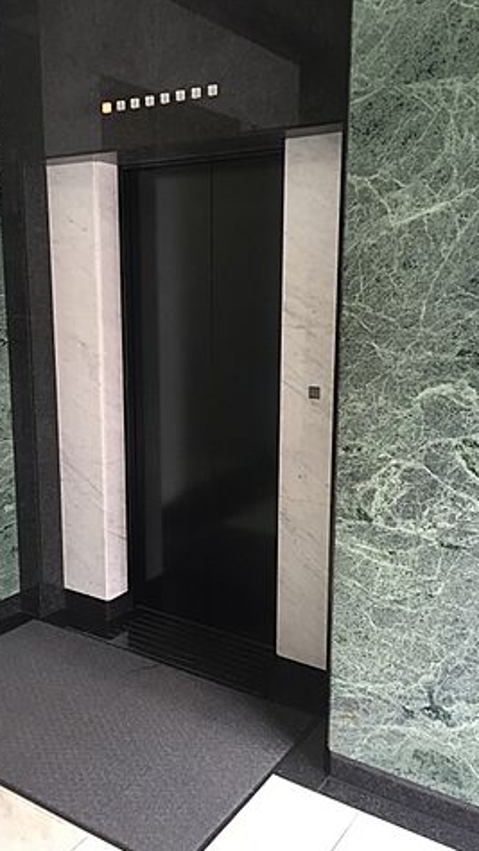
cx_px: 212
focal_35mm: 32
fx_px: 722
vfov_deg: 61.0
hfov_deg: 36.7
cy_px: 424
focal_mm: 4.15
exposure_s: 1/30
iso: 80
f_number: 2.2
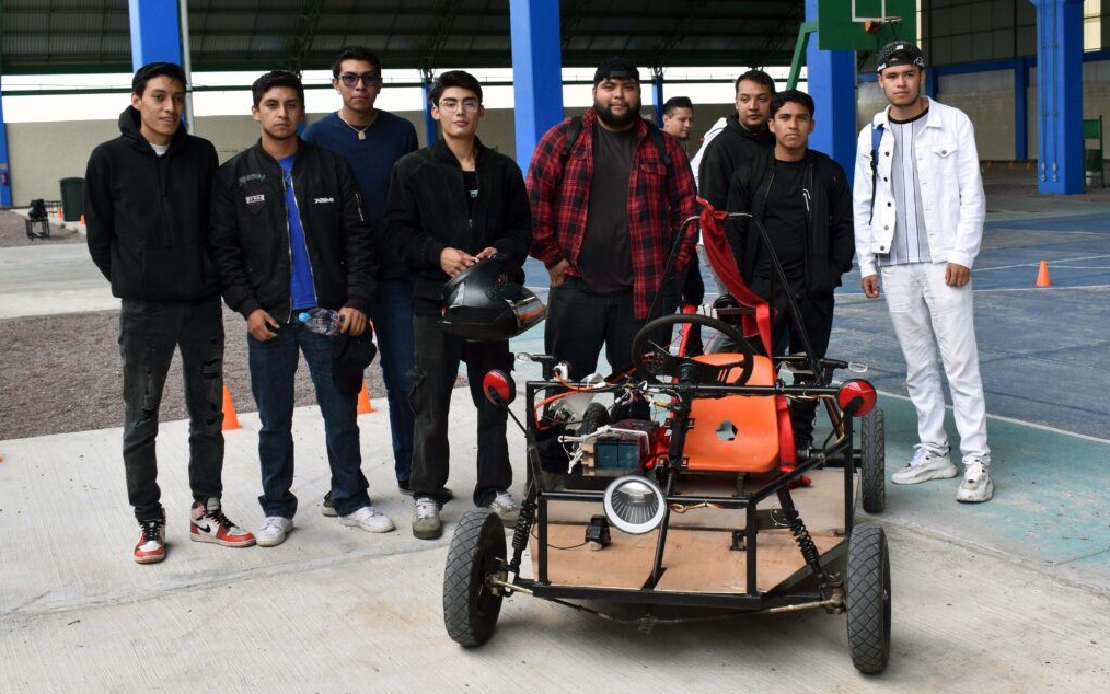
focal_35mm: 36
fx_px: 1074
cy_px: 339
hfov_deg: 54.6
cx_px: 558
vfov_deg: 35.8
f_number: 8
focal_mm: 23
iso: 400
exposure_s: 1/250
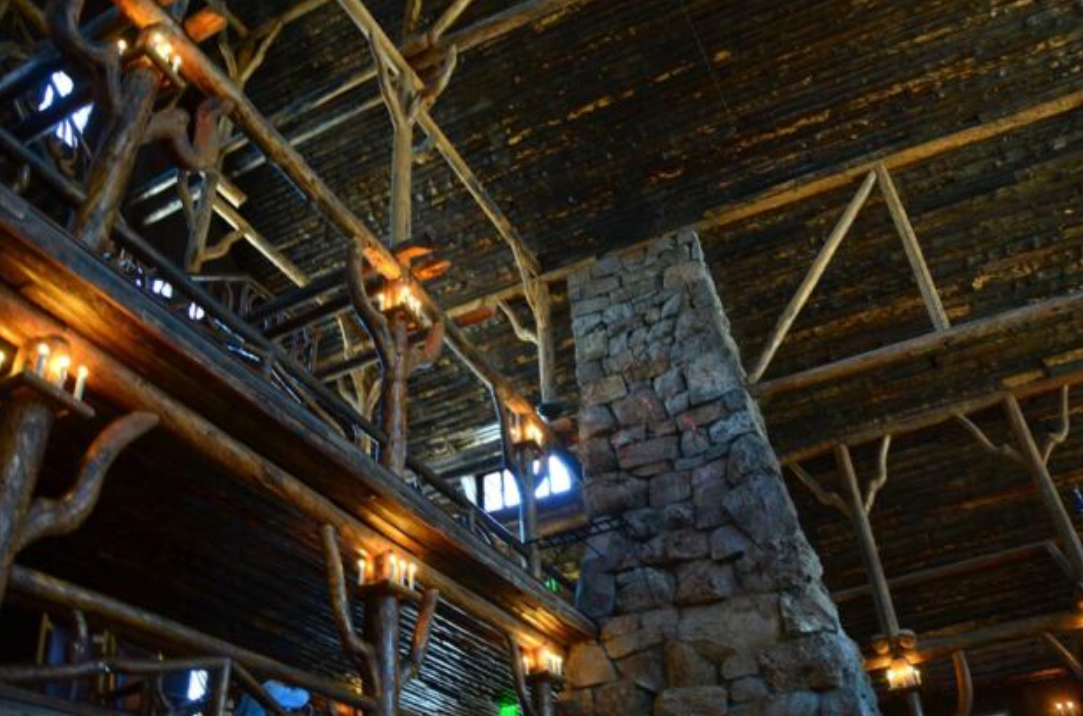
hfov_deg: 65.6
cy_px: 357
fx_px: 840
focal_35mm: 28
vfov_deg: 46.2
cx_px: 551
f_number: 3.5
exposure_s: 1/13
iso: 200
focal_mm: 18
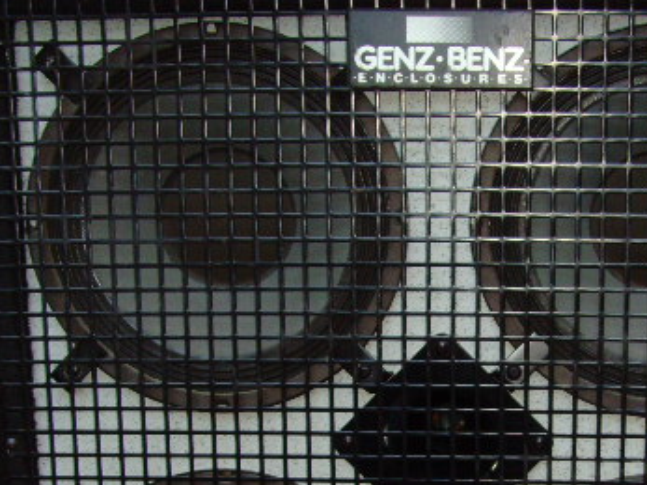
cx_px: 492
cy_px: 433
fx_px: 1345
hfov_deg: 26.7
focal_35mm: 72
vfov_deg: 20.0
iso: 200
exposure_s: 1/45
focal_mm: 6.6
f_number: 3.5
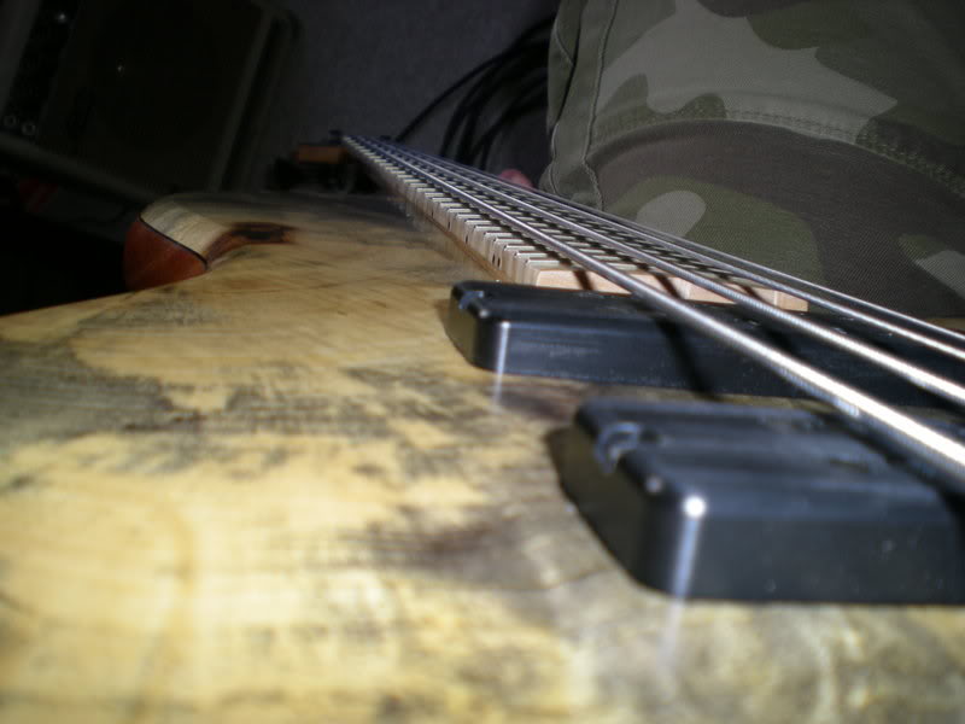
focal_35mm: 38
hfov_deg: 49.0
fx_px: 1059
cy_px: 362
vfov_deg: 37.7
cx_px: 482
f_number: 3.1
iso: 50
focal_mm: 6.3
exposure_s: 1/30
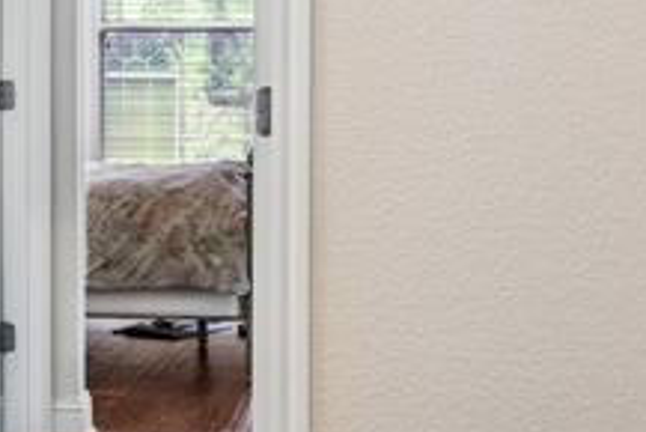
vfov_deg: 13.7
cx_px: 137
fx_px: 1778
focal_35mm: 99
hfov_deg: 20.4
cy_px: 54
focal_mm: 21
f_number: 8
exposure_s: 1/5
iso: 400
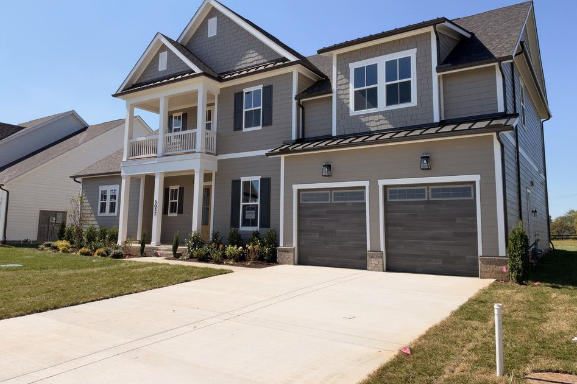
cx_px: 266
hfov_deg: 67.3
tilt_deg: +8.5
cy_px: 168
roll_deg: -1.0
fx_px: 433
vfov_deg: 47.8
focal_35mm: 27
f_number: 1.8
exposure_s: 1/5208
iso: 80
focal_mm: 6.93
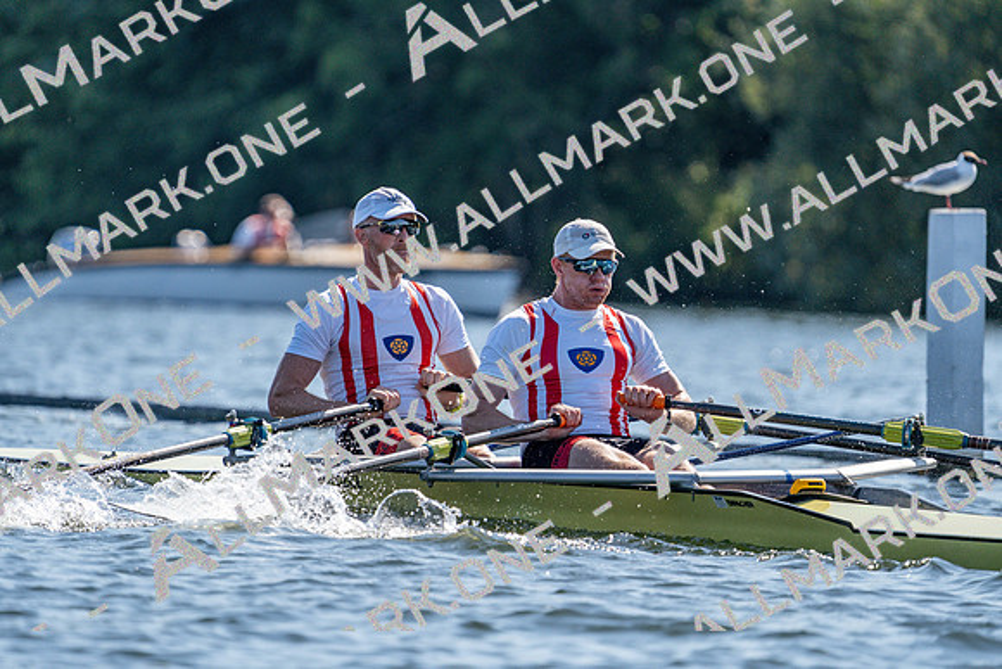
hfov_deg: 4.2
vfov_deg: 2.8
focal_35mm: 493
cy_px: 334
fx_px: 13724
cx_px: 501
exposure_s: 1/1600
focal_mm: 493
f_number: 6.3
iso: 320
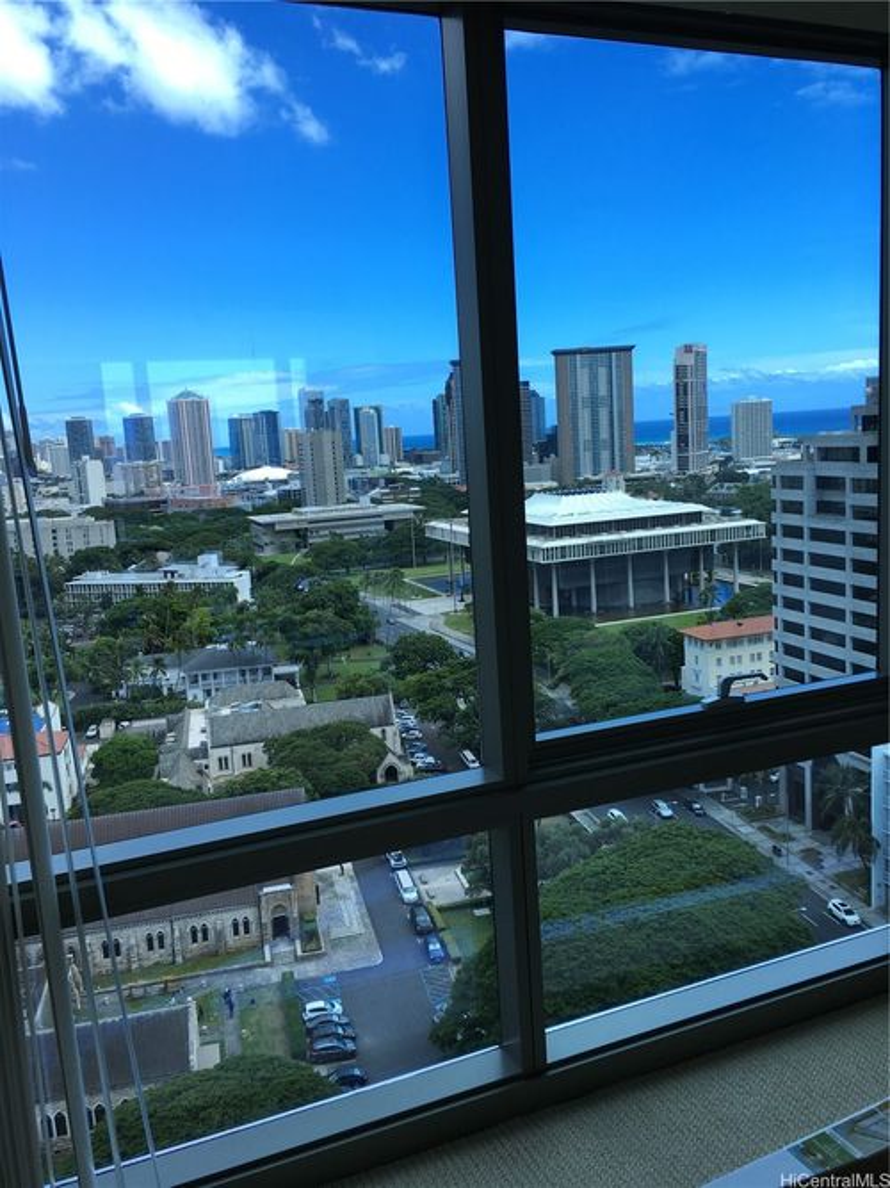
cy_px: 594
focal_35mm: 29
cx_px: 445
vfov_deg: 61.7
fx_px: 994
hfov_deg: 48.2
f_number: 2.2
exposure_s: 1/144
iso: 25
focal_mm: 4.15
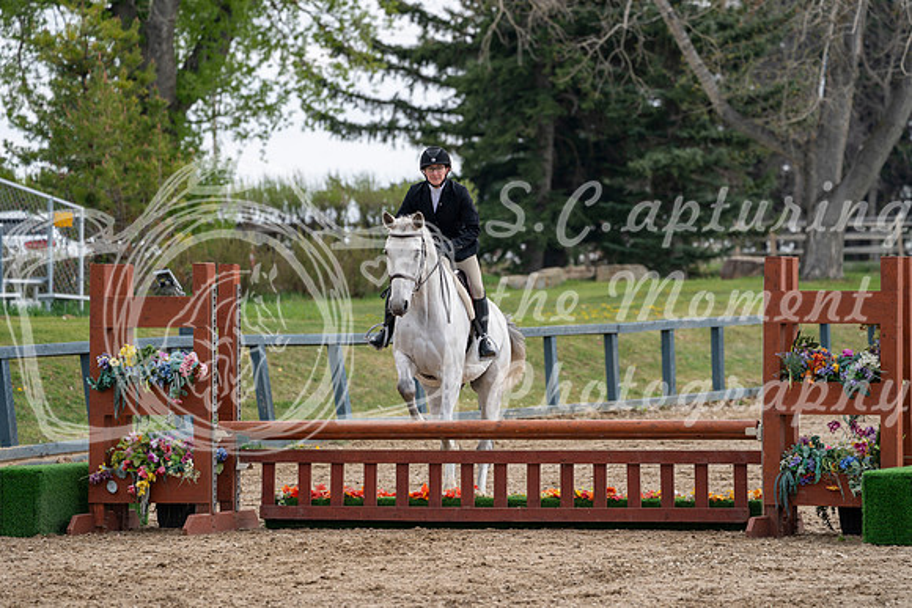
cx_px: 456
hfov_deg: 8.6
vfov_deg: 5.8
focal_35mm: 238
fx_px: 6030
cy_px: 304
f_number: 5.6
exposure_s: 1/250
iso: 100
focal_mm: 238
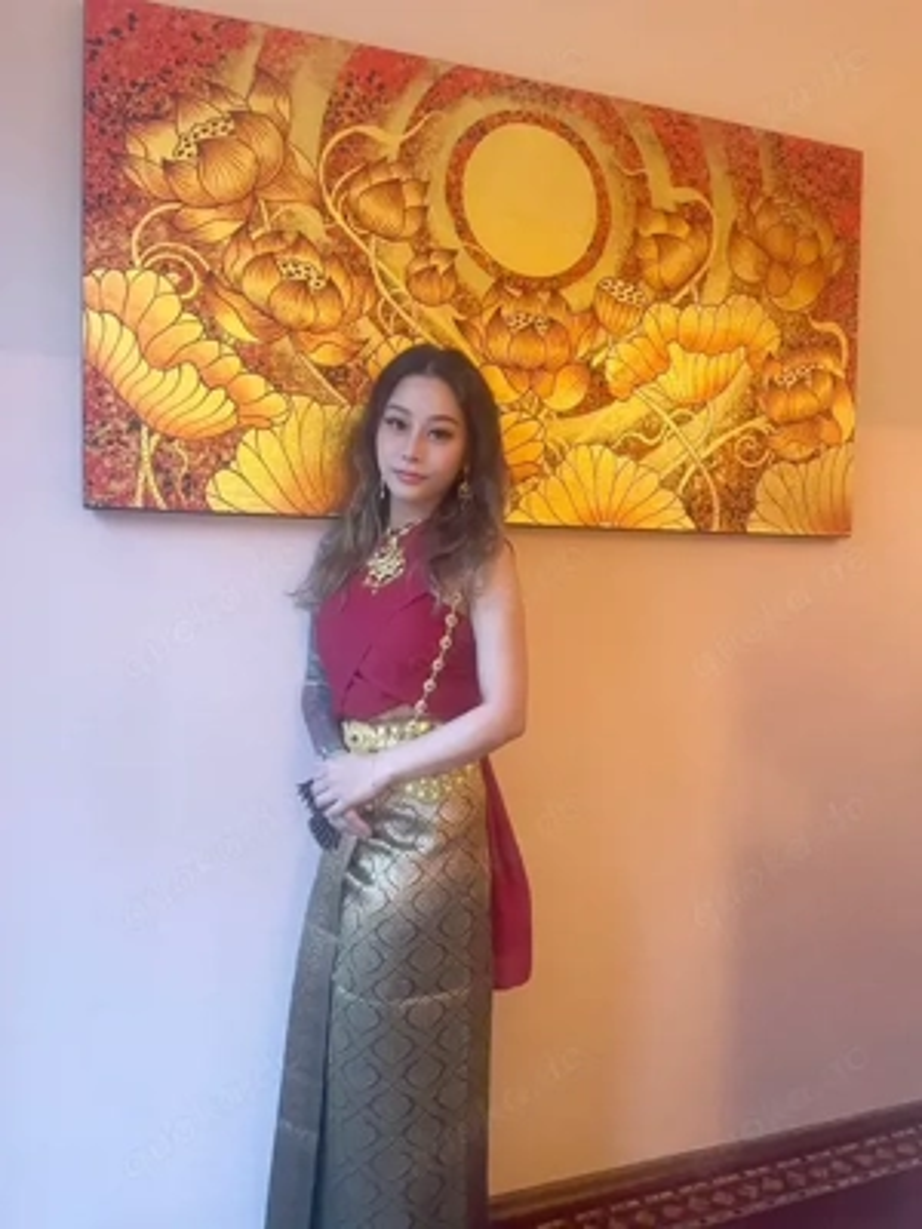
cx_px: 461
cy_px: 614
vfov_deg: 67.3
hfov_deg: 53.1
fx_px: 923
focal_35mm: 26
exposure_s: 1/25
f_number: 1.6
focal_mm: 4.2
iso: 800
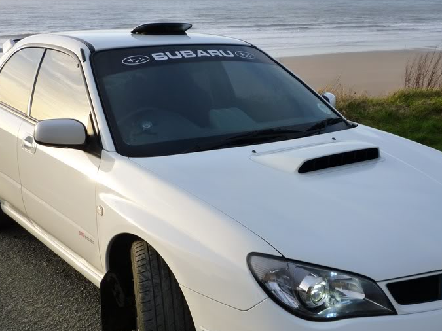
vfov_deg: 32.6
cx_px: 231
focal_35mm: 44
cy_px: 220
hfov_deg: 42.9
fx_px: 562
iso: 125
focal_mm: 5.2
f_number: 3.3
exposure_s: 1/200
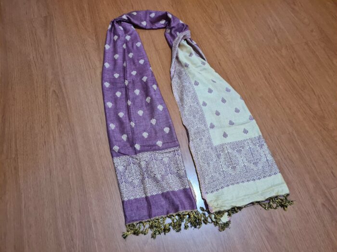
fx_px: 253
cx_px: 168
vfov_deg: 53.1
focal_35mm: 26
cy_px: 126
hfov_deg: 67.3
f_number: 1.8
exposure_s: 1/30
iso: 500
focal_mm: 5.4
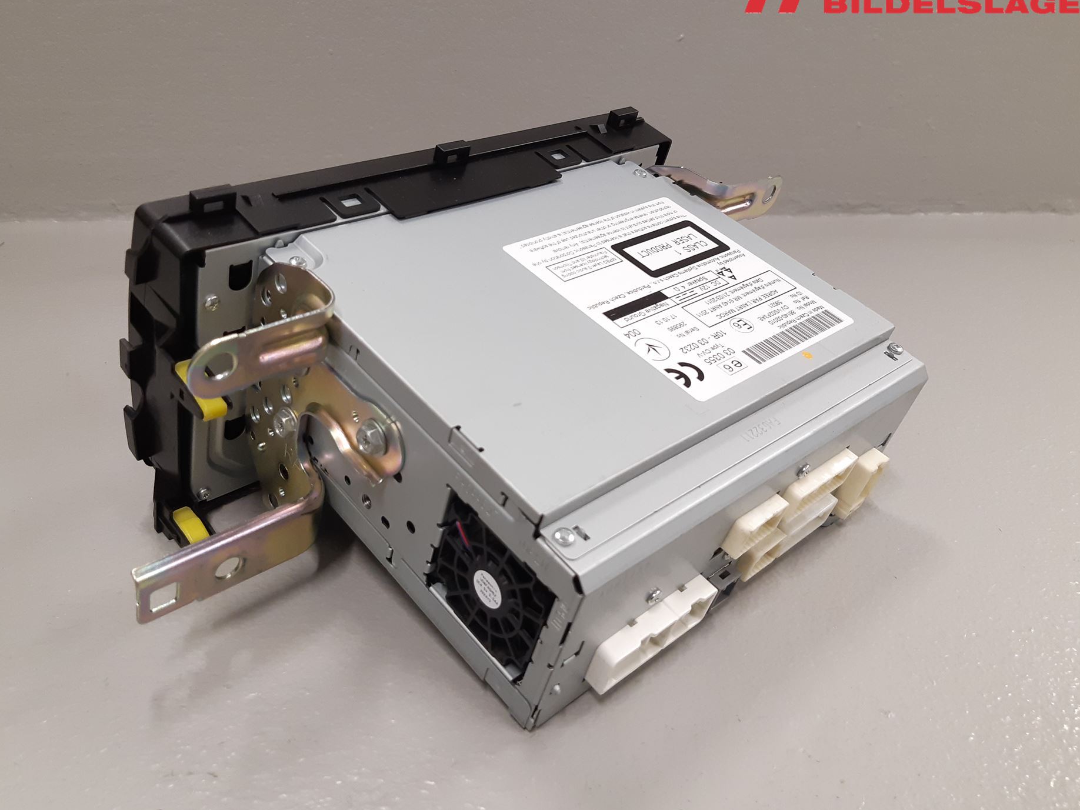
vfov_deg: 48.2
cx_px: 504
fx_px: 905
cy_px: 365
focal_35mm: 29
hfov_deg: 61.6
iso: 160
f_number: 1.7
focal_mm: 3.93
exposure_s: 1/50
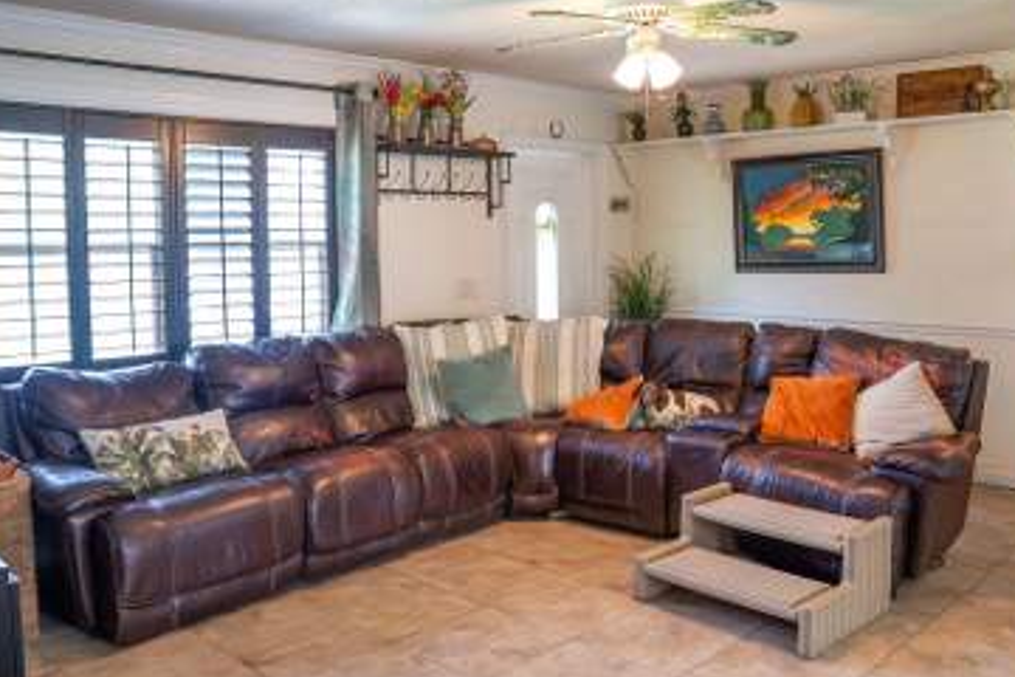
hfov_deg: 58.6
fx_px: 902
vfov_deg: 41.0
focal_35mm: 32
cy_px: 296
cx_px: 558
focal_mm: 24
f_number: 3.5
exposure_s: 1/1000
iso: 40000
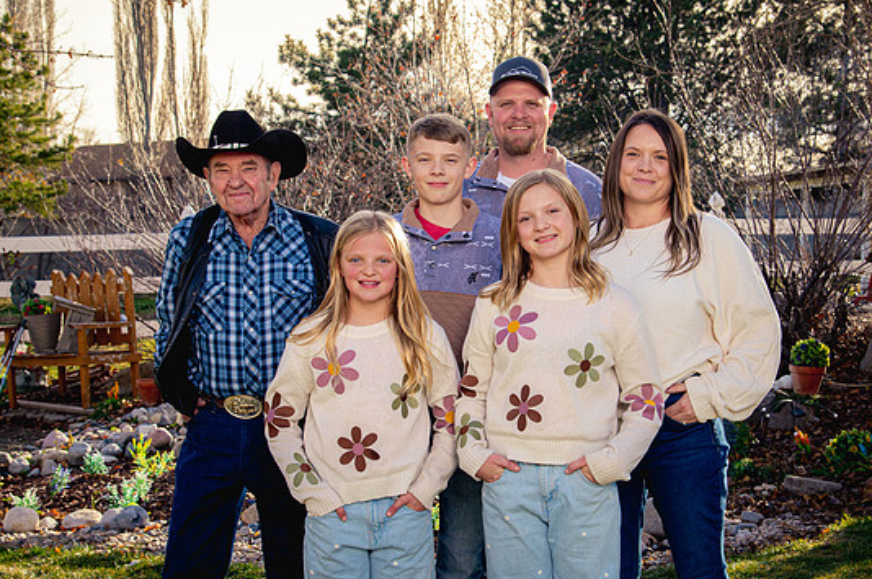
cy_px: 318
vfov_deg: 20.9
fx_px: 1573
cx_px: 487
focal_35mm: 65
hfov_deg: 31.0
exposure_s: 1/250
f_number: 8
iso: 500
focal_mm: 48
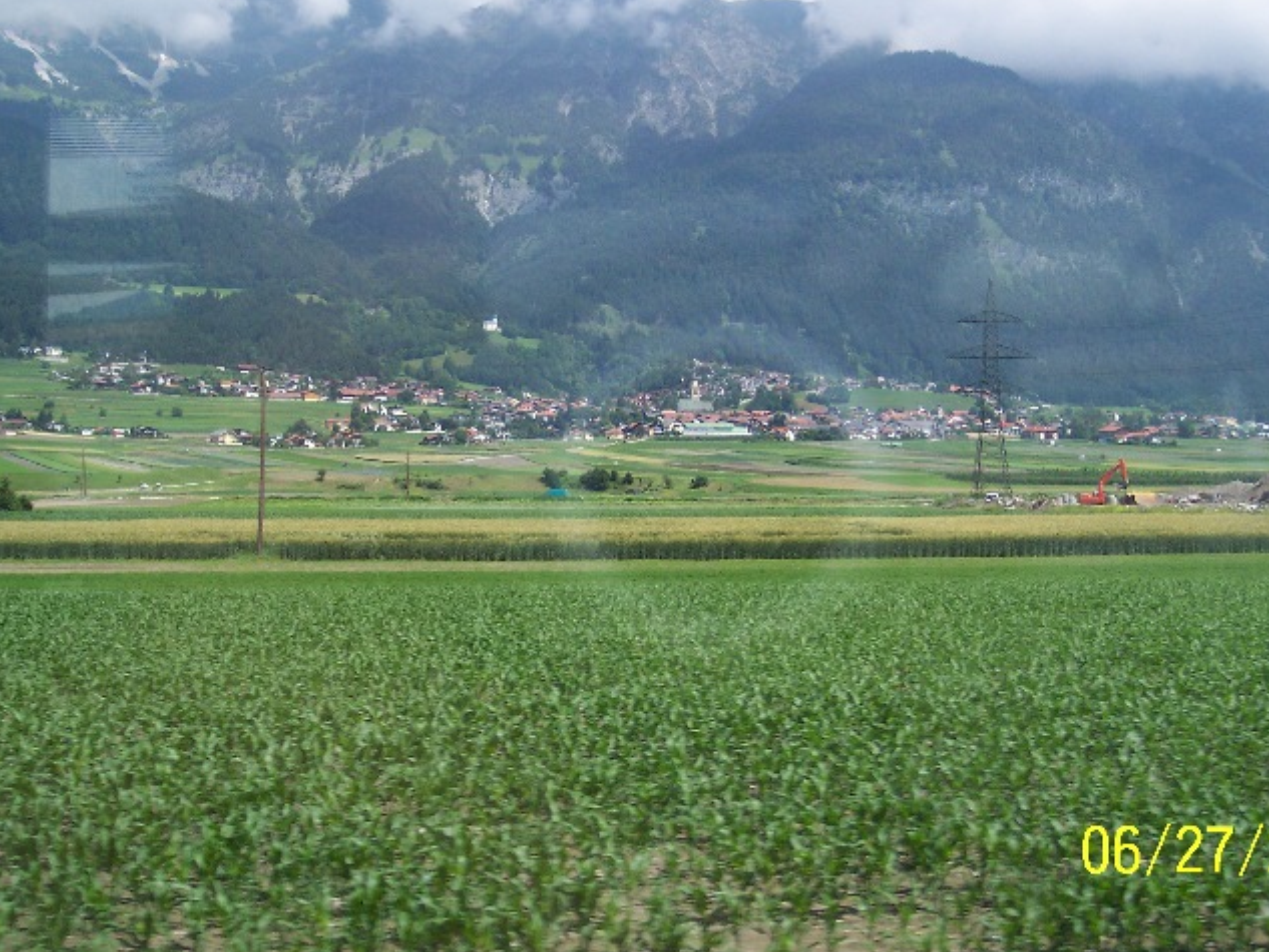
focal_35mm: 48
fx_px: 1760
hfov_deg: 39.6
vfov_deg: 30.2
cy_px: 399
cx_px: 670
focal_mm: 8
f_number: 2.8
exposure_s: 1/700
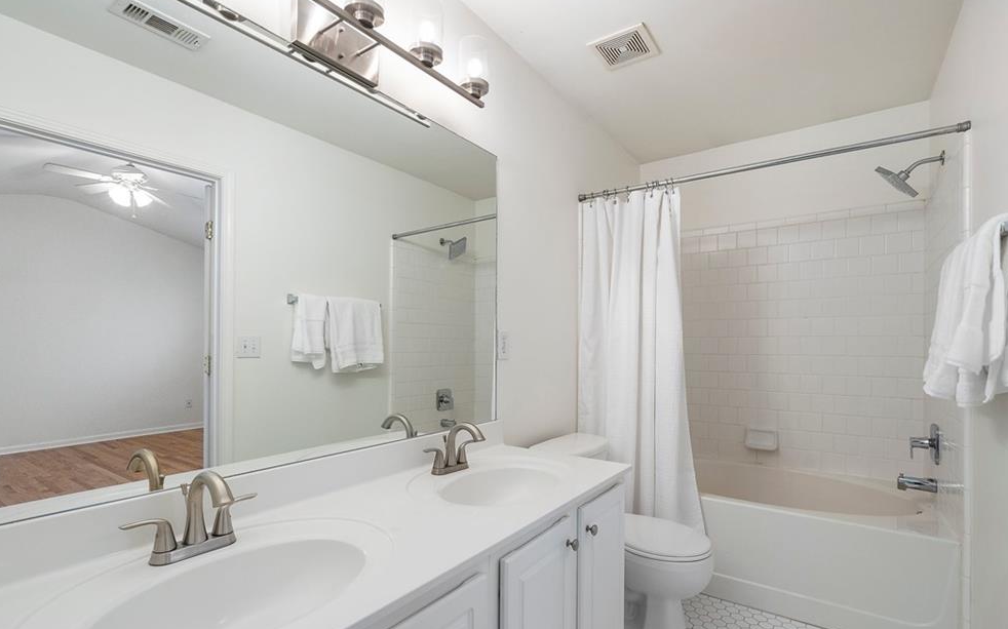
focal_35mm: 17
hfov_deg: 94.4
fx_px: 467
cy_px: 341
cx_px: 504
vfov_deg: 67.8
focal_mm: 16
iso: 1250
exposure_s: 1/25
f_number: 8
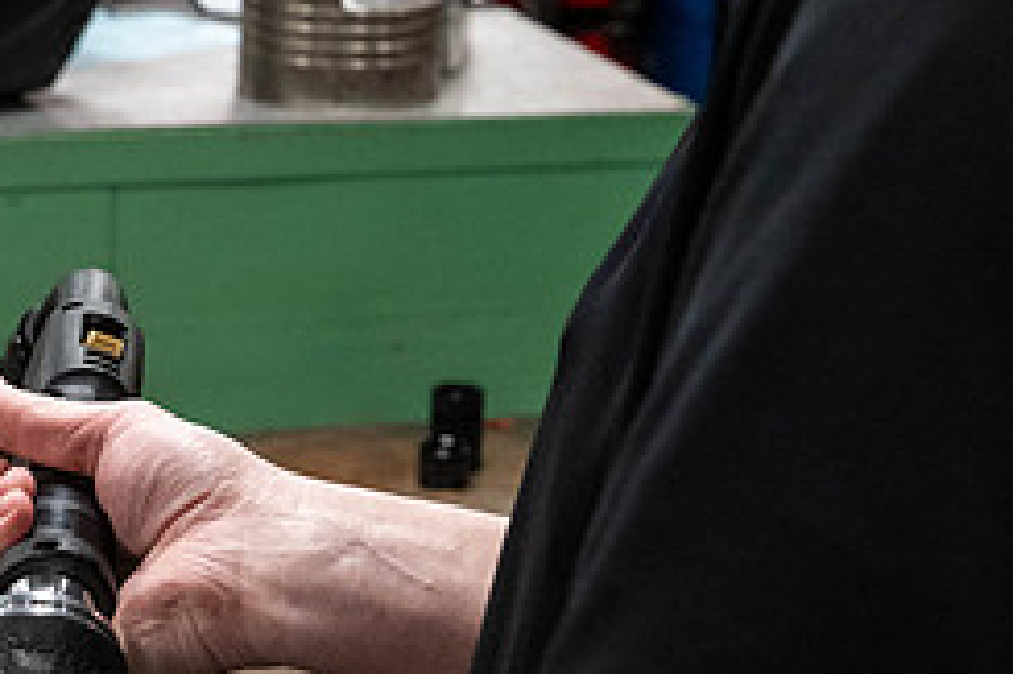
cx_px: 21
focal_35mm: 109
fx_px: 3065
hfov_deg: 18.3
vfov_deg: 12.4
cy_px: 622
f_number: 7.1
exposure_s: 1/200
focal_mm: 46
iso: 4000
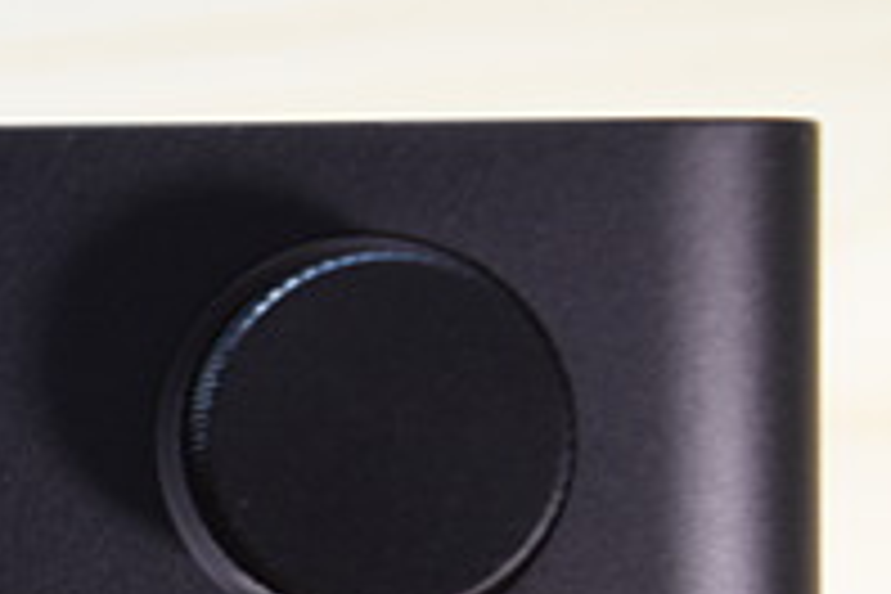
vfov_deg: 4.7
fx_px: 7301
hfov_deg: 6.8
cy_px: 464
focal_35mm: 295
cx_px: -842
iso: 1000
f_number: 6.3
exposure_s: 1/80
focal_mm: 50
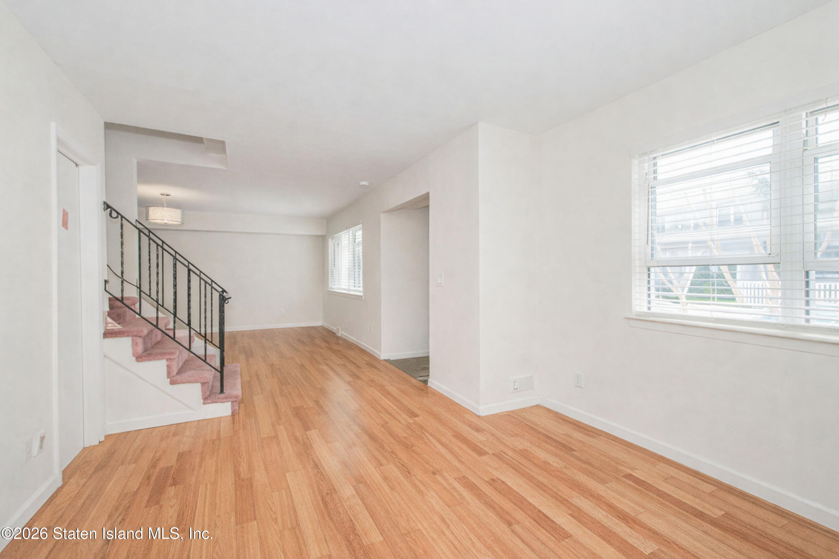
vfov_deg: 77.3
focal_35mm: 15
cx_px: 420
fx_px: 350
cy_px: 280
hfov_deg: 100.4
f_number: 7.1
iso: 1000
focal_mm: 10
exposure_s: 1/125
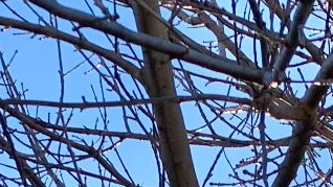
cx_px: 148
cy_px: 648
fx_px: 1510
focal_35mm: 171
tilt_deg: +14.3
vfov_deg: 6.3
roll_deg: -0.2
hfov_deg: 12.6
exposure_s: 1/1176
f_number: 1.8
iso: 25
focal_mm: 4.25
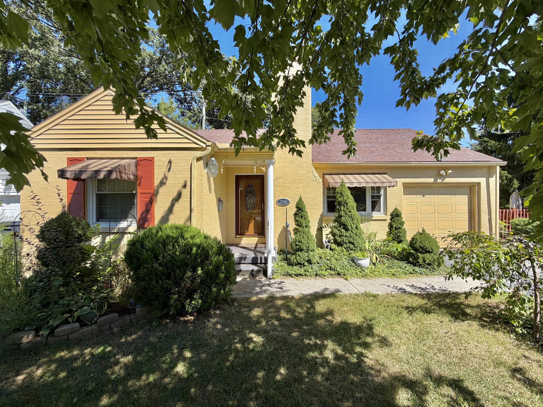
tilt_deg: -0.4
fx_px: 220
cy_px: 204
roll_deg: +1.1
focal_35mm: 14
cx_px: 272
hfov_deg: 102.1
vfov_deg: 85.7
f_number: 2.2
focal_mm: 2.22
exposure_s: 1/770
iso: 25
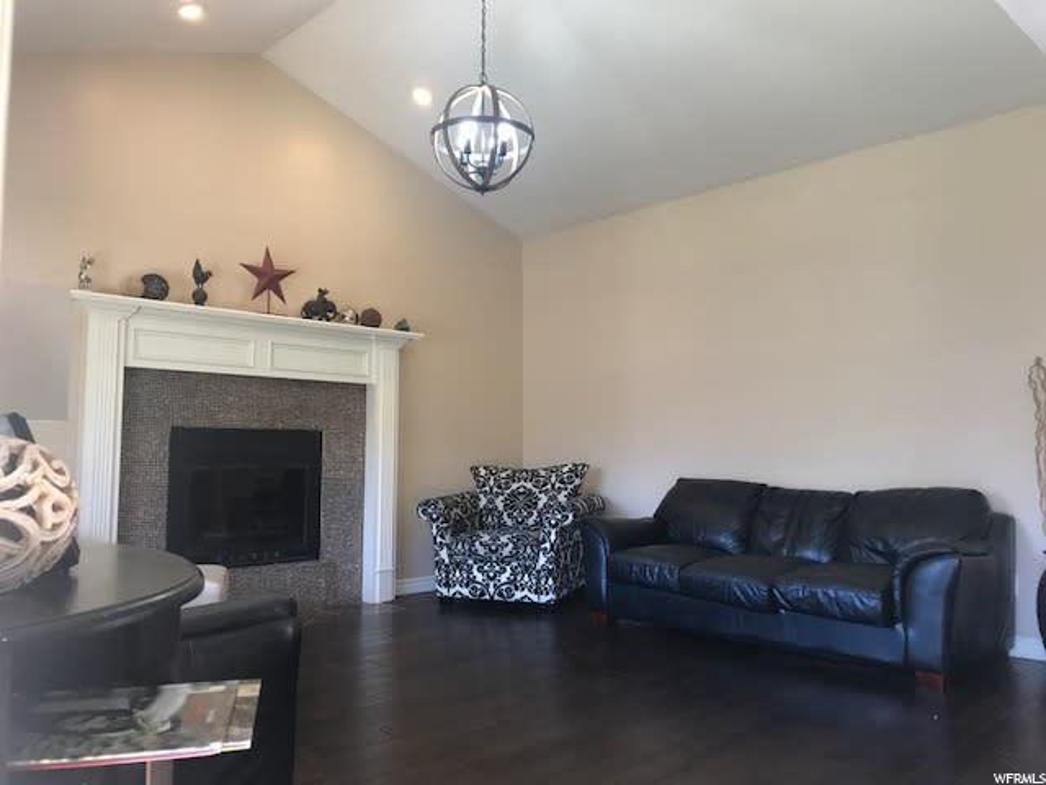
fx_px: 846
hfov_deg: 63.4
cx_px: 523
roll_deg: -0.6
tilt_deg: +4.0
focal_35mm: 28
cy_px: 392
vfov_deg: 49.7
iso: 25
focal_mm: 4
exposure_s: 1/40
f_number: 1.8
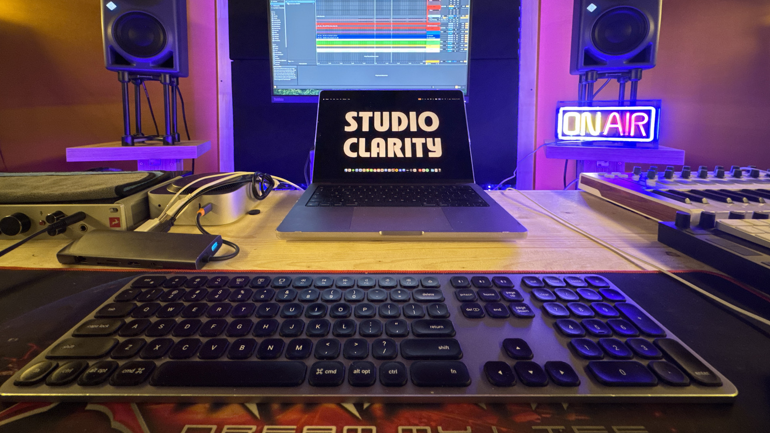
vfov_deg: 65.2
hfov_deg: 99.4
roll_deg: -0.1
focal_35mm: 16
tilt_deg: -3.5
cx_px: 375
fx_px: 327
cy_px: 143
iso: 1250
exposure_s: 1/56
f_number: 2.2
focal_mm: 2.22
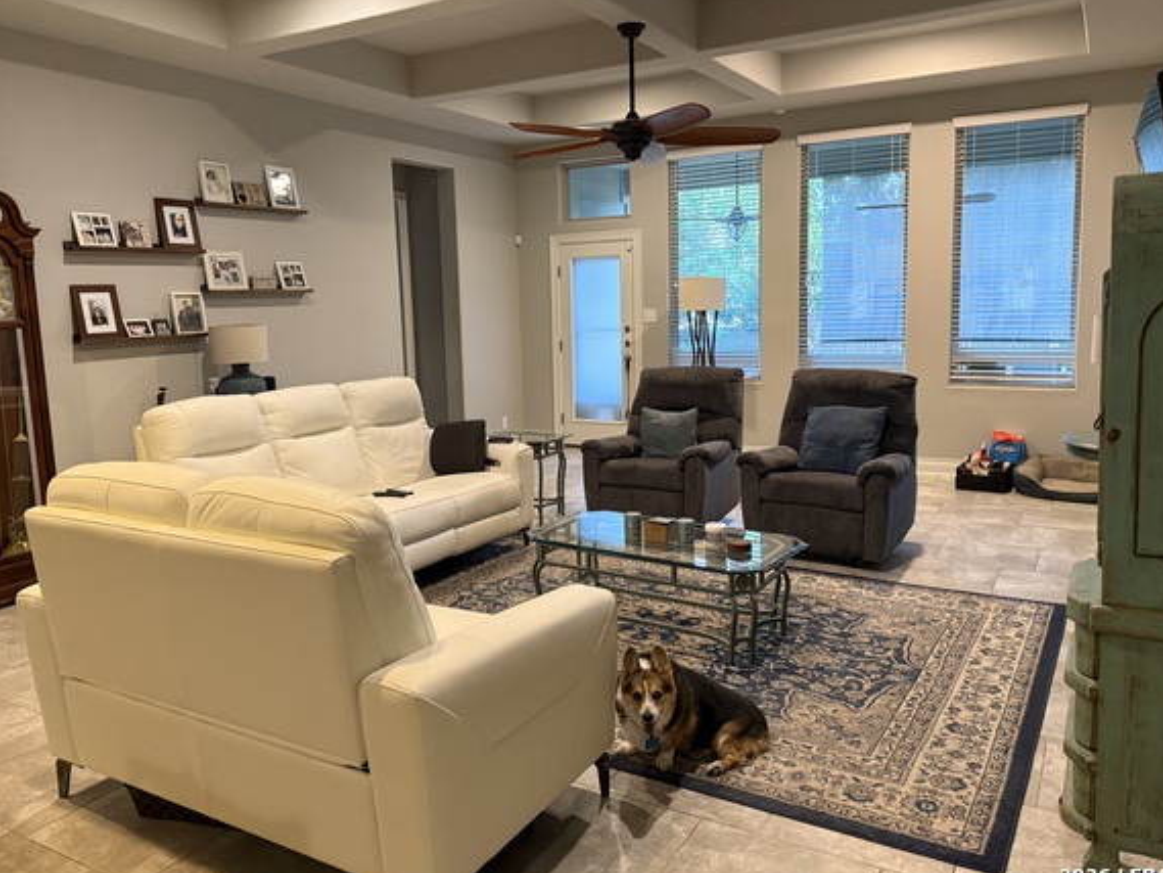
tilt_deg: -6.3
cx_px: 568
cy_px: 397
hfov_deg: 65.3
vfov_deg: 51.3
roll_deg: +1.6
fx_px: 907
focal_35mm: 27
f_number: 1.78
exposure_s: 1/60
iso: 500
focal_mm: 6.76
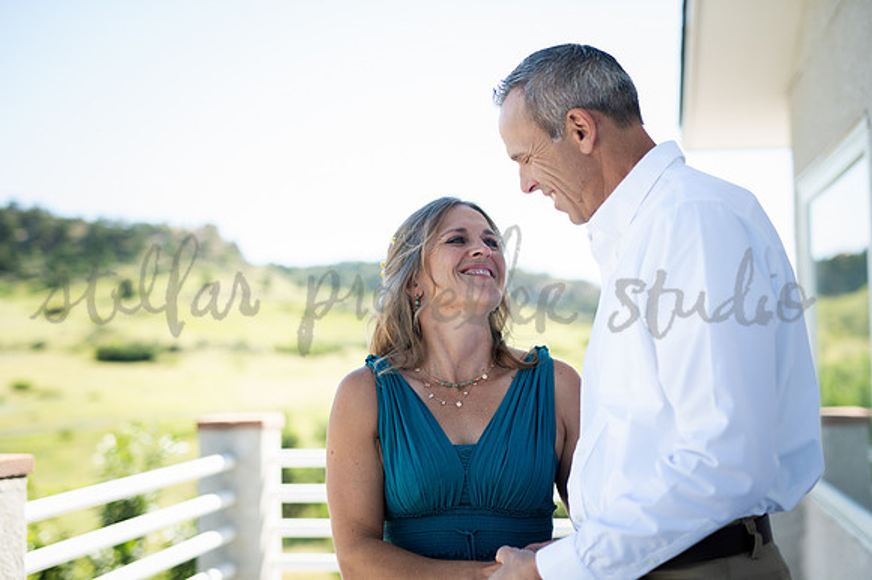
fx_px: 1273
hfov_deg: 37.8
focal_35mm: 53
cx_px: 436
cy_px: 290
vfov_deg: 25.7
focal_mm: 50
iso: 200
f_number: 2.2
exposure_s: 1/1600
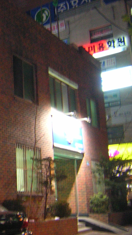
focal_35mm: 53
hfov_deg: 21.3
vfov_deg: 39.2
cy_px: 118
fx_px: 330
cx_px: -20
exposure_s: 1/4.5
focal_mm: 4.7
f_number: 2.6
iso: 400
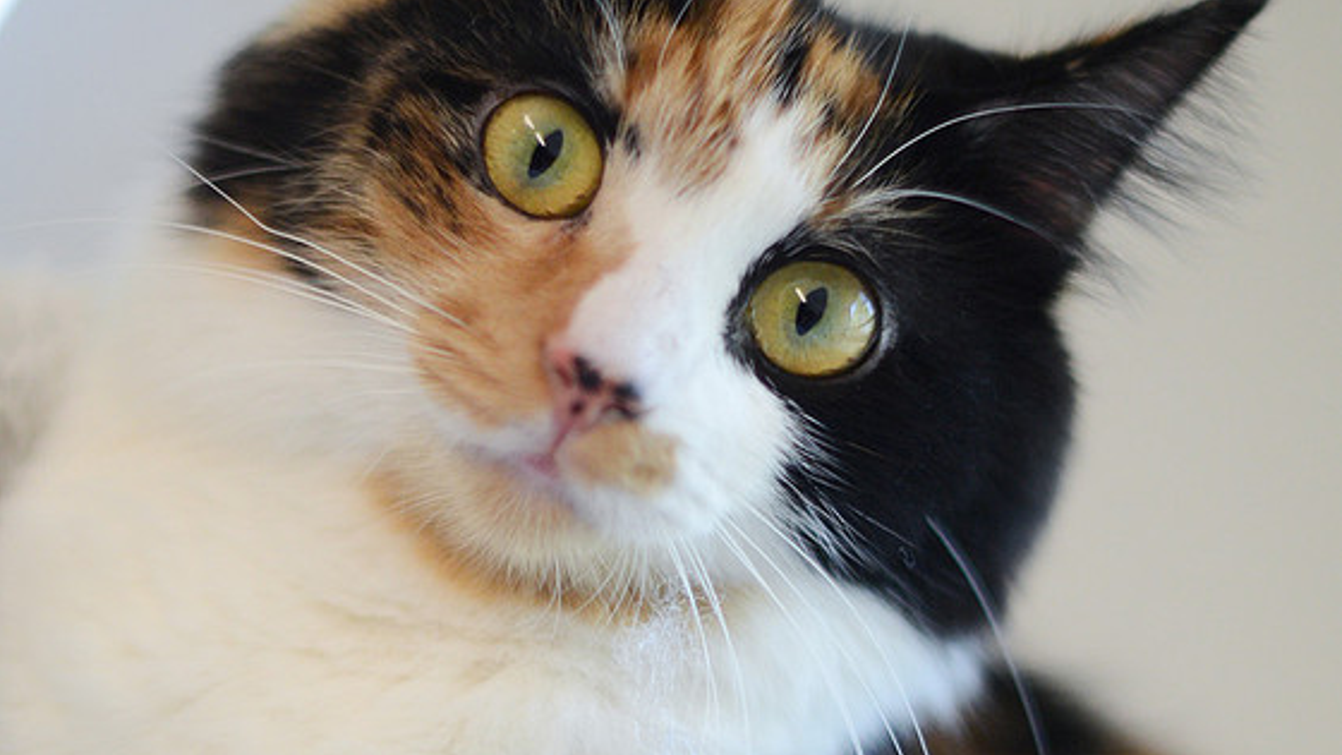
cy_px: 685
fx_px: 4235
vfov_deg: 10.1
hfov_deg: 18.0
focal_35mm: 119
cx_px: 672
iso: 800
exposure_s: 1/400
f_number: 1.6
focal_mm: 50
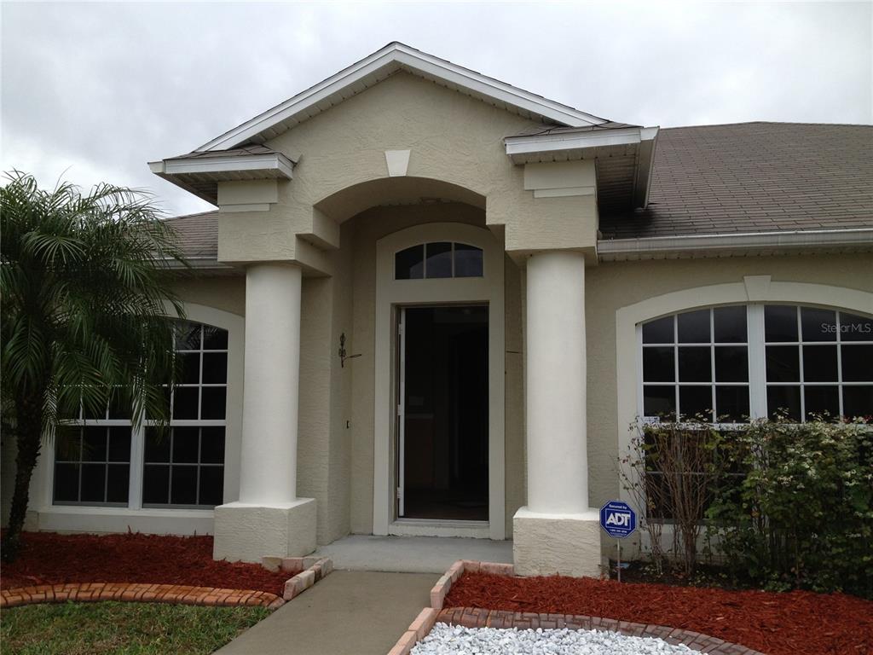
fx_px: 883
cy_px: 328
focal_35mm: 35
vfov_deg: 40.7
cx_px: 436
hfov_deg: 52.6
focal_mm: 4.28
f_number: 2.4
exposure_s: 1/935
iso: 50
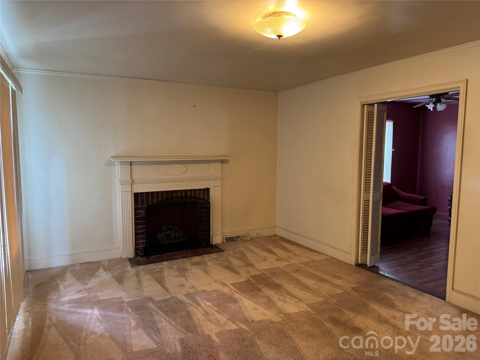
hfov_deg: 71.6
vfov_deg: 56.8
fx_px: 333
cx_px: 240
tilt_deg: -7.3
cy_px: 180
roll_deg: +1.3
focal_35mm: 24
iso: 800
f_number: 1.78
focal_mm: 6.76
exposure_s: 1/60
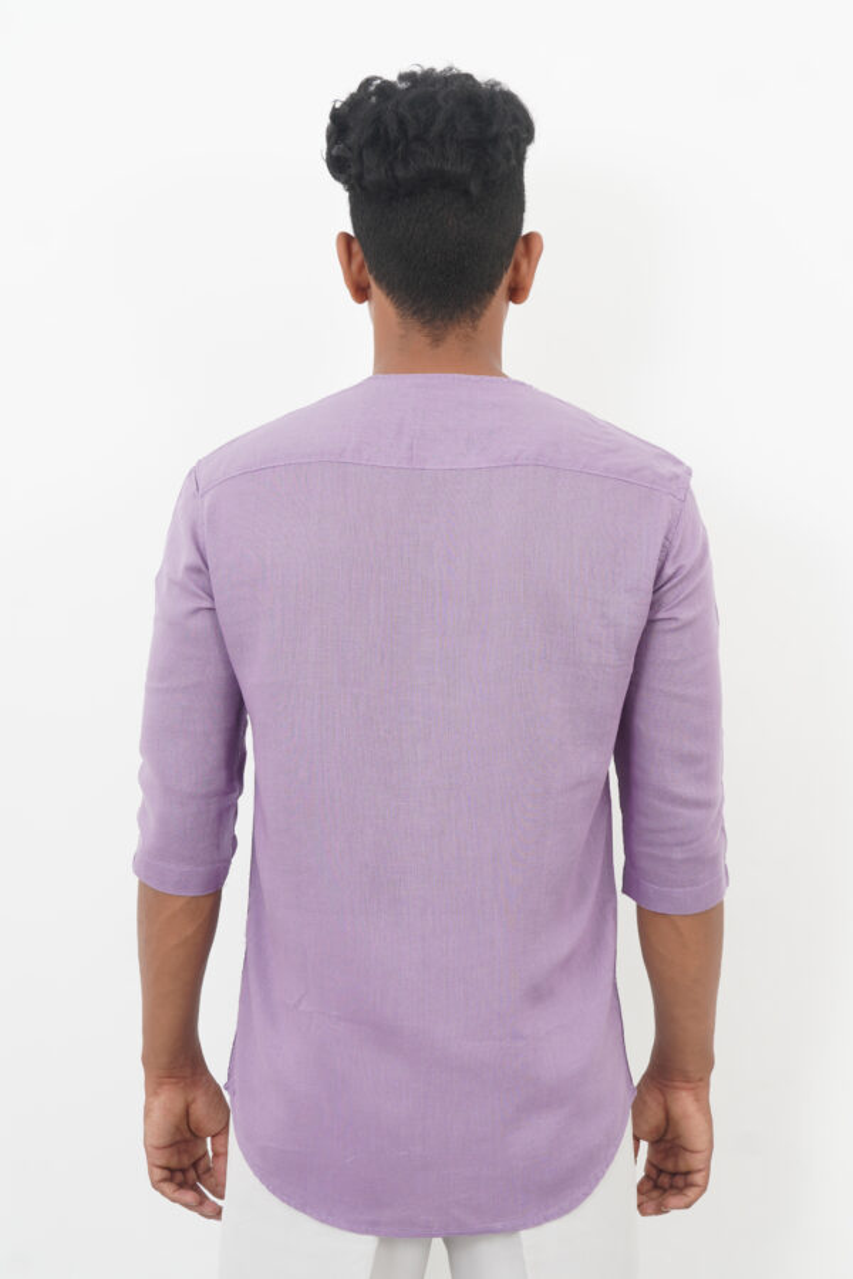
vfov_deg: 38.9
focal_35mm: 51
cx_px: 426
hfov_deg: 26.5
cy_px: 640
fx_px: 1812
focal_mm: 34
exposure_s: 1/100
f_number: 8
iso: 200
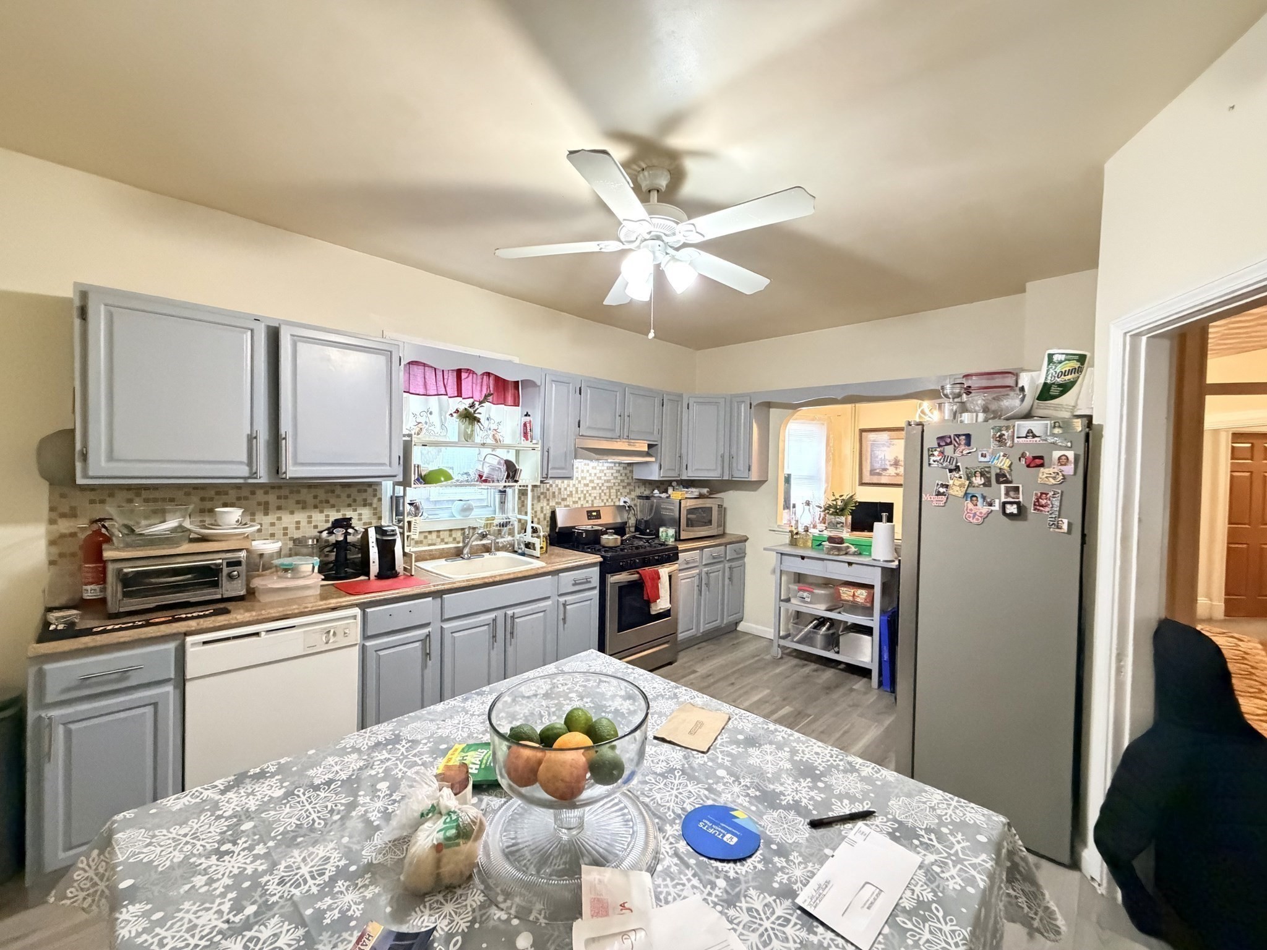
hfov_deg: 102.1
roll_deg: -0.4
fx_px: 512
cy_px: 475
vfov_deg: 85.7
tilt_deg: -0.9
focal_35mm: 14
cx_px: 634
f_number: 2.2
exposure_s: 1/40
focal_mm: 2.22
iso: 1600
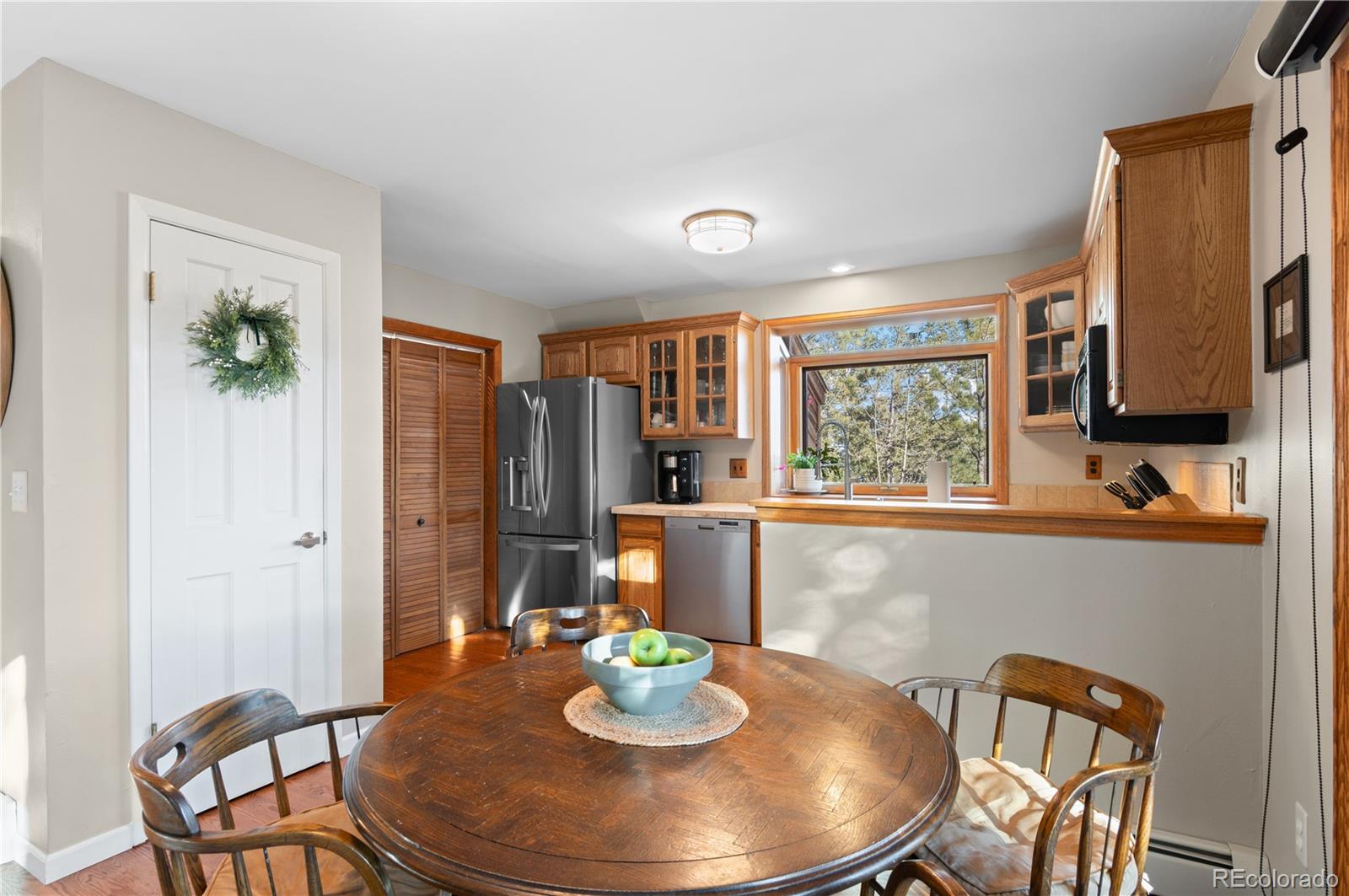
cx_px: 674
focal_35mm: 17
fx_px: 636
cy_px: 448
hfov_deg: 93.3
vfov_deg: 70.3
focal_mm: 17
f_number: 8
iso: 400
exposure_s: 1/1.25
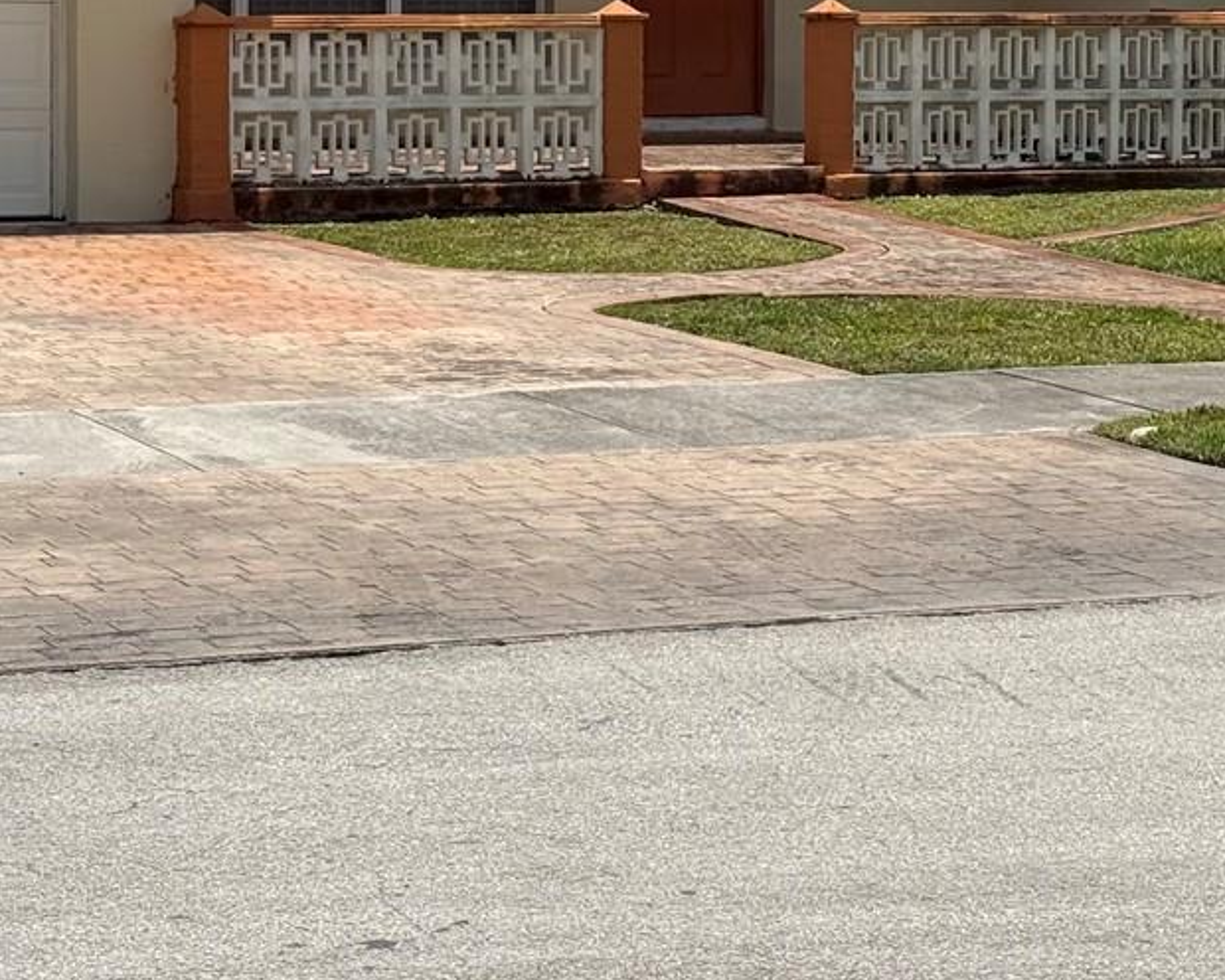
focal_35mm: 121
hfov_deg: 15.9
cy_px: 61
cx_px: 755
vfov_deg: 12.6
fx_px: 4387
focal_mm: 6.76
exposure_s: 1/7874
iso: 64
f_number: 1.78
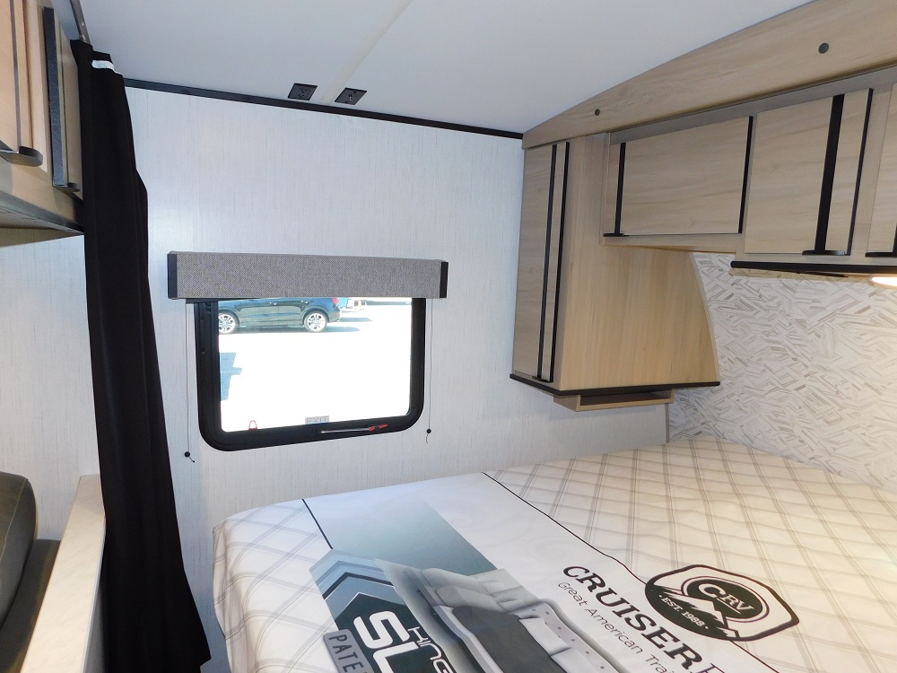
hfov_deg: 73.9
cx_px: 448
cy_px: 336
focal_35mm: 23
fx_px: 596
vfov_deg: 58.9
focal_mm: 4
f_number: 3
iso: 200
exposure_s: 1/30
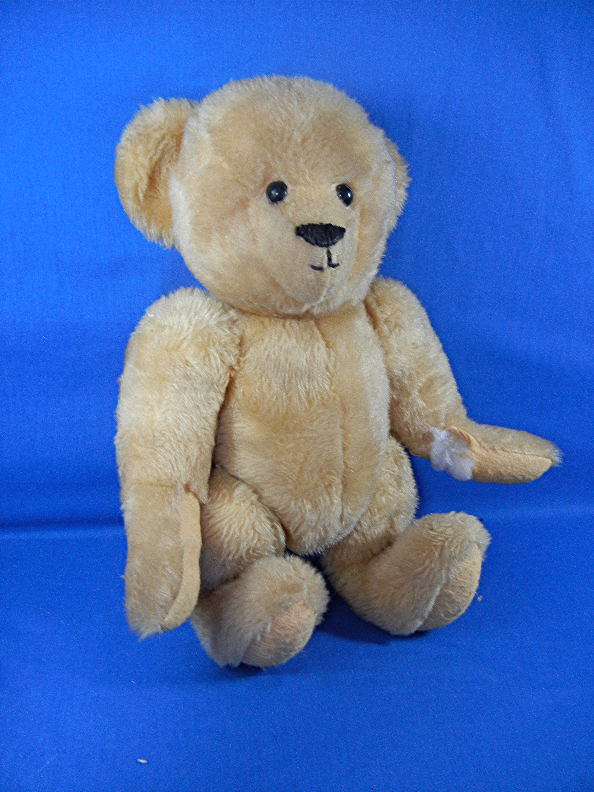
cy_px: 396
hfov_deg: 46.8
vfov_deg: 60.0
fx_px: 686
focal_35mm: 30
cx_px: 297
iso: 244
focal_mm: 5.4
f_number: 3.5
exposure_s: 1/30
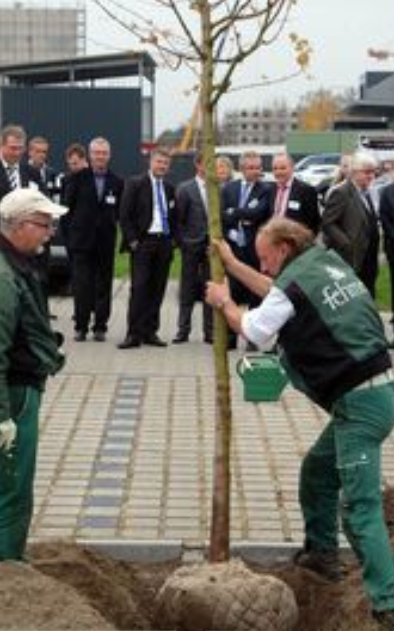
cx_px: 247
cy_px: 316
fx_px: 1563
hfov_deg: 14.3
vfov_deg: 22.8
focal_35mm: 91
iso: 1250
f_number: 5.6
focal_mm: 39
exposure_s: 1/250
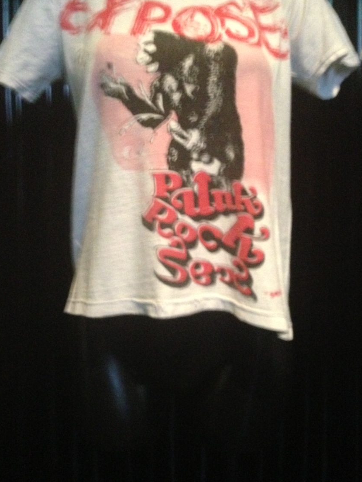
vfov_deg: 46.7
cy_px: 214
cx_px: 180
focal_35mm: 40
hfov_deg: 36.0
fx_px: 558
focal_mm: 4.13
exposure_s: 1/15
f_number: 2.4
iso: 800
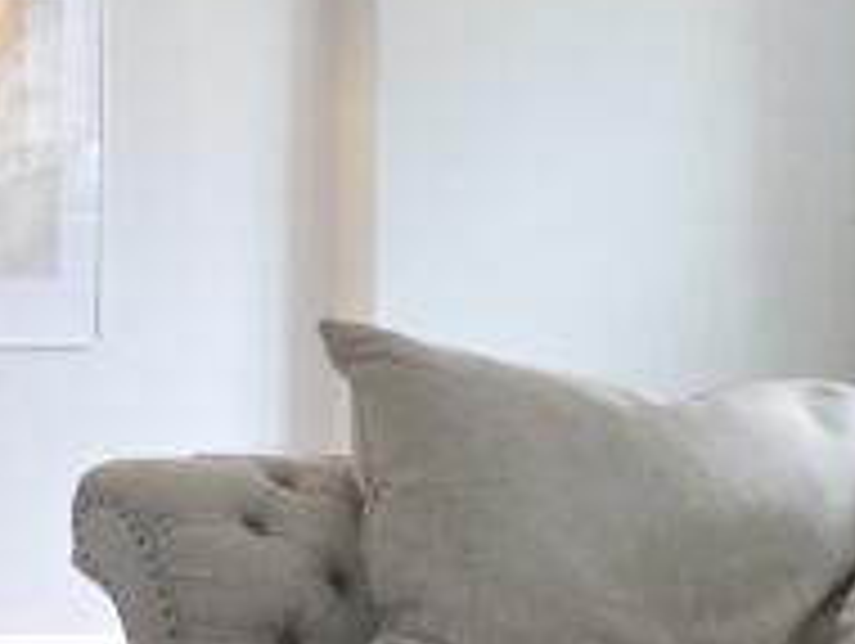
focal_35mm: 70
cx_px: -1192
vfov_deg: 20.9
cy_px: 153
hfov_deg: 15.2
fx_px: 1731
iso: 250
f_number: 2.2
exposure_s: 1/50
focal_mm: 2.2
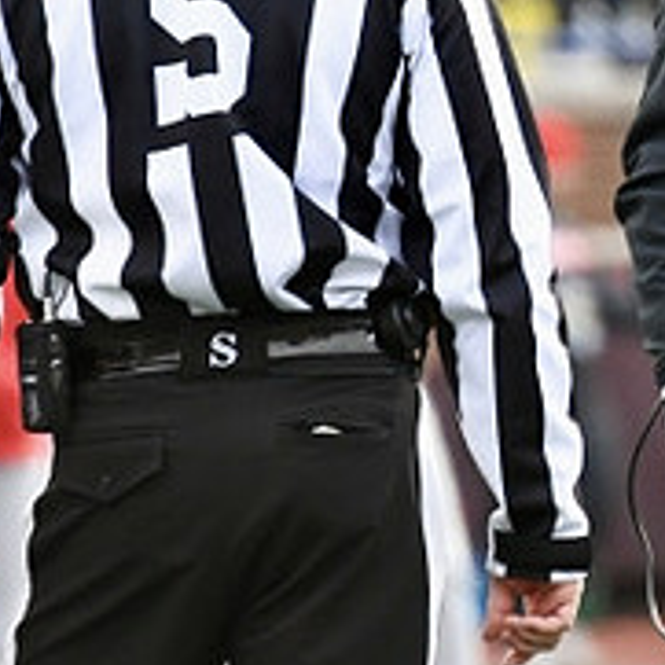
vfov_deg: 1.1
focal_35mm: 1630
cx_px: 893
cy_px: 0
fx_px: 35427
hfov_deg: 1.1
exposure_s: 1/1000
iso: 1600
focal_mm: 400
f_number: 5.6
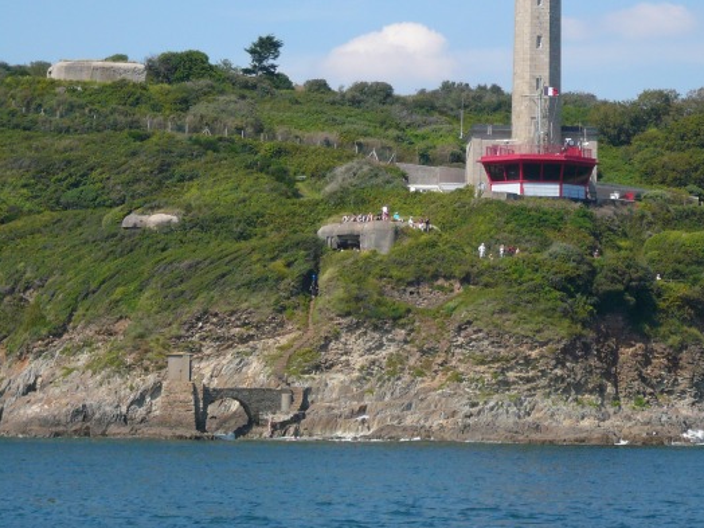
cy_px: 206
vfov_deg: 11.1
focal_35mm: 133
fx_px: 2705
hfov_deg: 14.8
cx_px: 502
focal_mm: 15.5
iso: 100
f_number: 5.3
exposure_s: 1/500
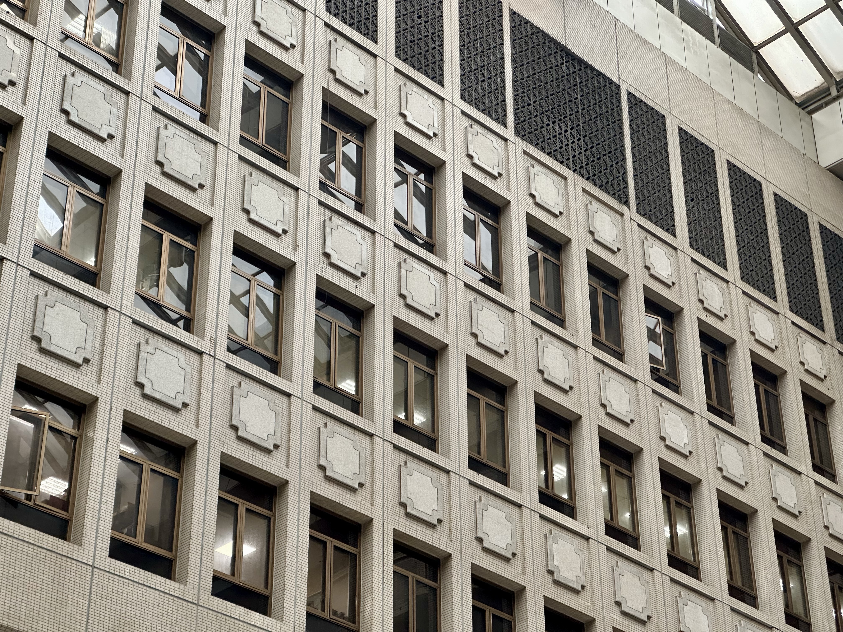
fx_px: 1875
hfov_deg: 25.3
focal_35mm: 77
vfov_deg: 19.1
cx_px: 422
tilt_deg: +32.9
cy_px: 316
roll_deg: +0.3
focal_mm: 9
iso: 250
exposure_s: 1/60
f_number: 2.8
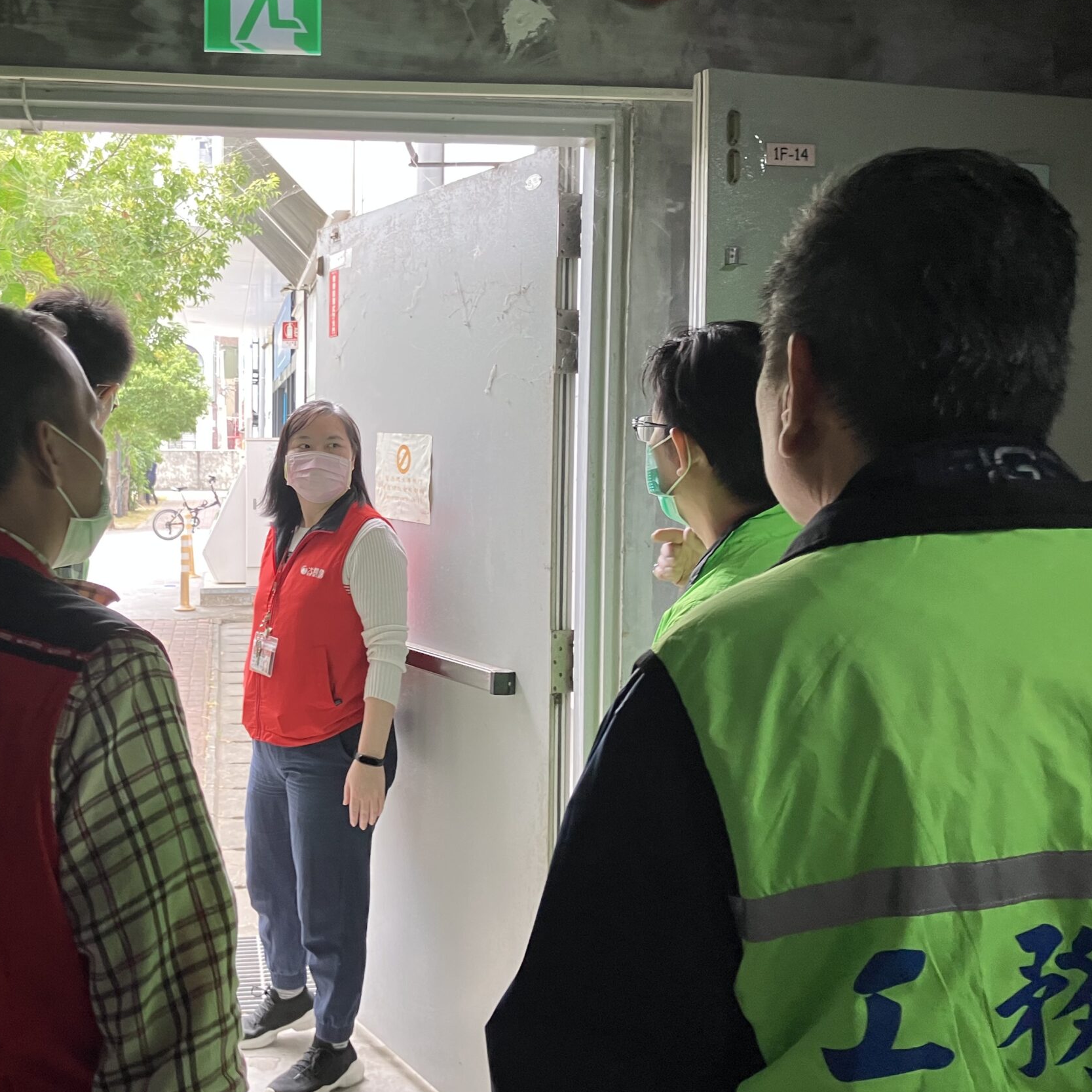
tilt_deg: -2.1
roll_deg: -0.1
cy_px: 493
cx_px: 329
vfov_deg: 43.8
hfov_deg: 43.0
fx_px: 1356
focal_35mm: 38
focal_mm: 3.99
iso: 50
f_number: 1.8
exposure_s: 1/60
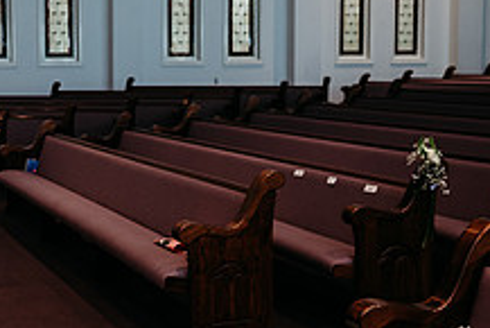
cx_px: 50
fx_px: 872
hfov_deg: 30.1
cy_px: 137
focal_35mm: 64
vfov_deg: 21.3
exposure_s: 1/160
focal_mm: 24
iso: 640
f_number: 2.5
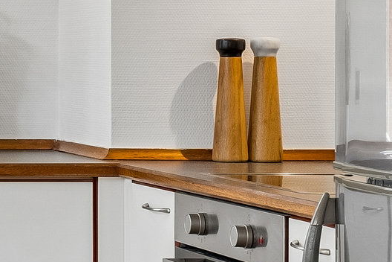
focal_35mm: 179
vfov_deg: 7.7
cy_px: 77
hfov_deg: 10.2
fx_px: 1947
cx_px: -508
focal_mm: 31.5
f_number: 8
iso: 200
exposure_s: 1/8
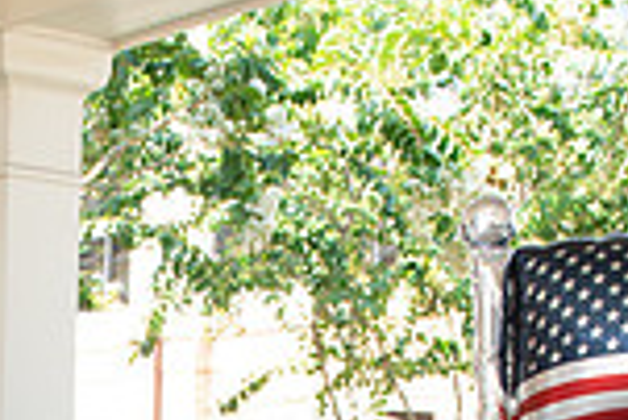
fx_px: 2113
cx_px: 15
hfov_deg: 16.6
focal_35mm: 121
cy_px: 935
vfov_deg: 10.2
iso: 500
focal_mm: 26
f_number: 7.1
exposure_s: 1/125
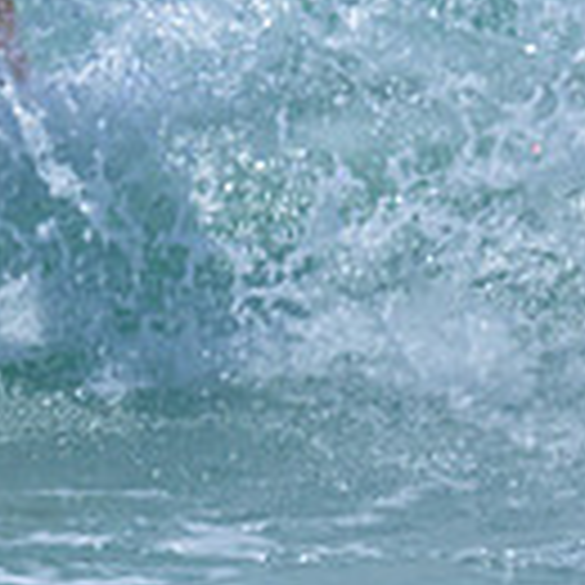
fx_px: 79940
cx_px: -1112
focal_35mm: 4181
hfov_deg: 0.4
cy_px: -272
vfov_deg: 0.4
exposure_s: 1/3200
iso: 200
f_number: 6.3
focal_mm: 800
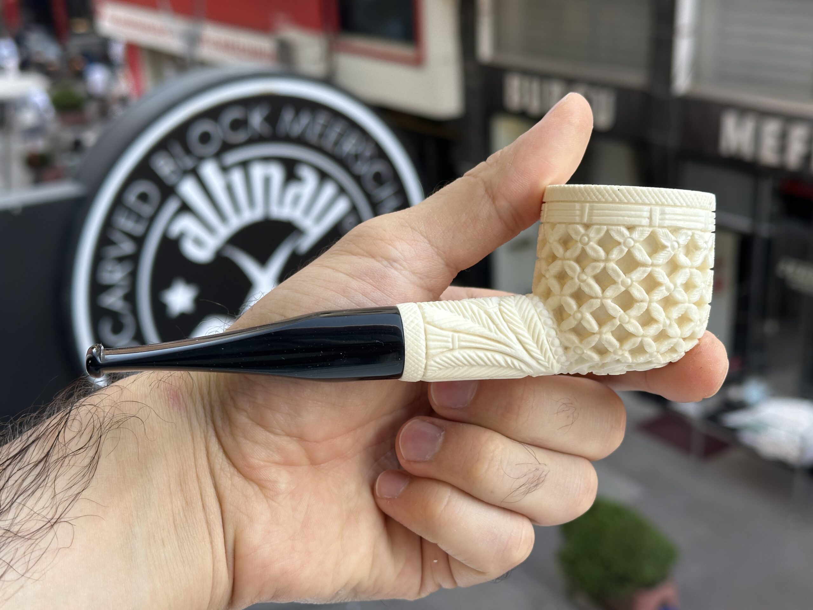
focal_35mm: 48
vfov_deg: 30.3
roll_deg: +2.1
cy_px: 305
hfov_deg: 39.7
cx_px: 406
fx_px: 1127
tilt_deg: -19.9
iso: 64
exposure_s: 1/283
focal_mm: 6.86
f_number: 1.78
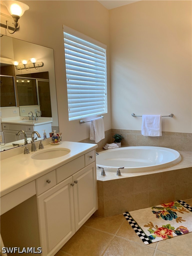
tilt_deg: -8.6
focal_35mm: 26
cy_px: 128
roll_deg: +2.6
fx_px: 192
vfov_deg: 67.3
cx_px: 96
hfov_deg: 53.1
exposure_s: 1/120
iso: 64
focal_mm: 4.25
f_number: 1.8
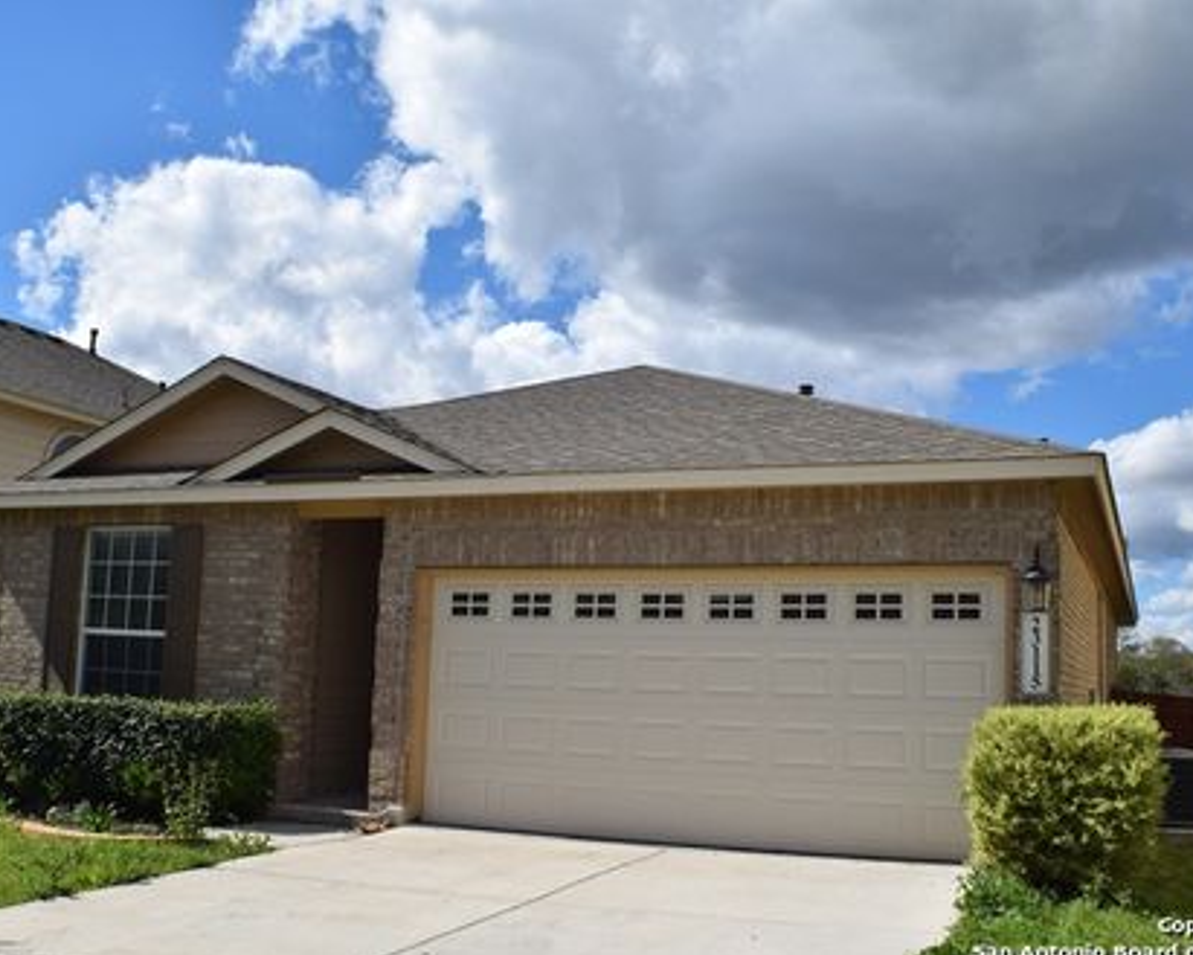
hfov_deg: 38.8
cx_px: 607
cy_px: 482
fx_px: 1695
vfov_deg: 31.5
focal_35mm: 48
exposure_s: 1/500
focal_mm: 28
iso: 200
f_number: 11
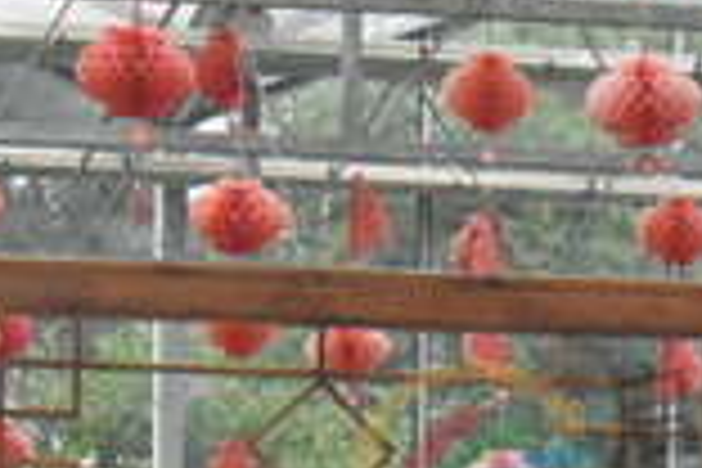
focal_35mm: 529
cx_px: 2223
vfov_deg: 2.6
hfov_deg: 3.8
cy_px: 1472
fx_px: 10319
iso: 6400
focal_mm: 55
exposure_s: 1/500
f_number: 11
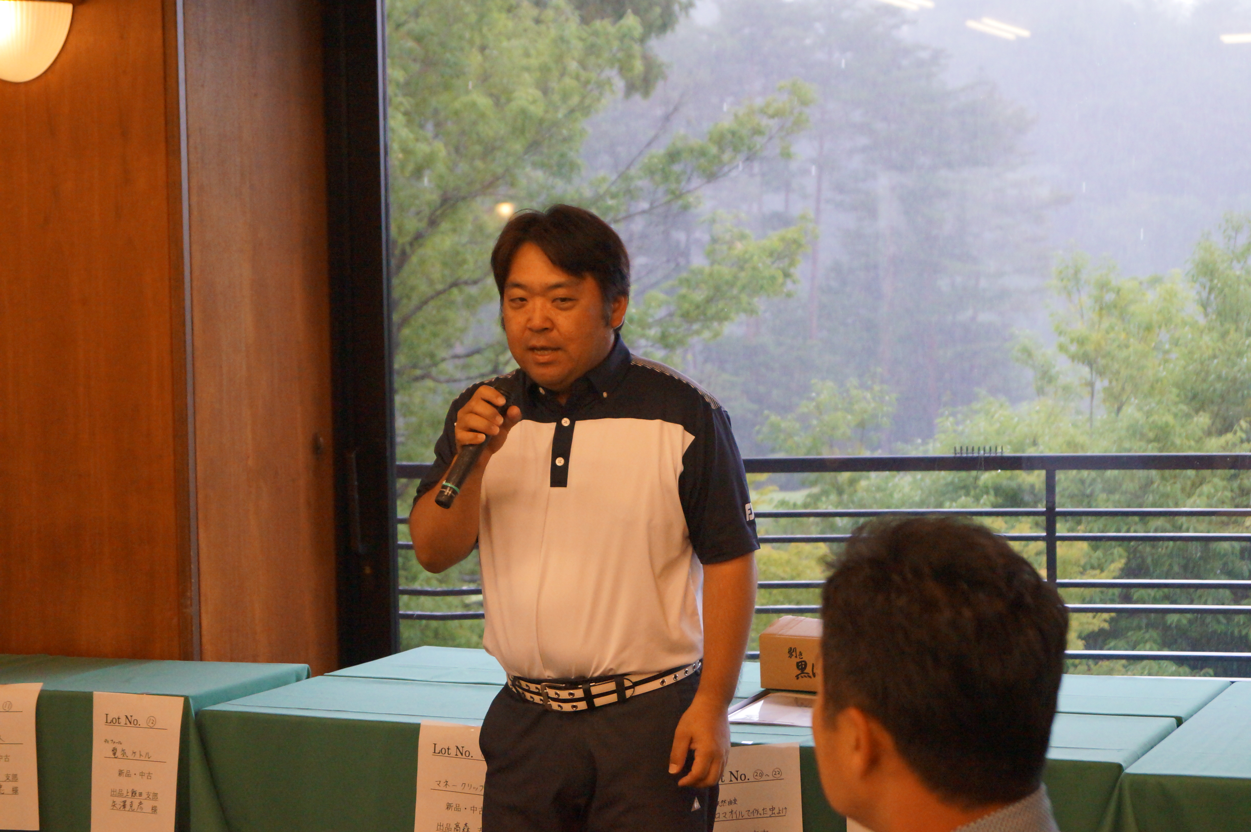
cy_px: 416
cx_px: 626
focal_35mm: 75
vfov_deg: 18.1
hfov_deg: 27.0
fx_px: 2603
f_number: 5.6
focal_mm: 50
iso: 2500
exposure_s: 1/160
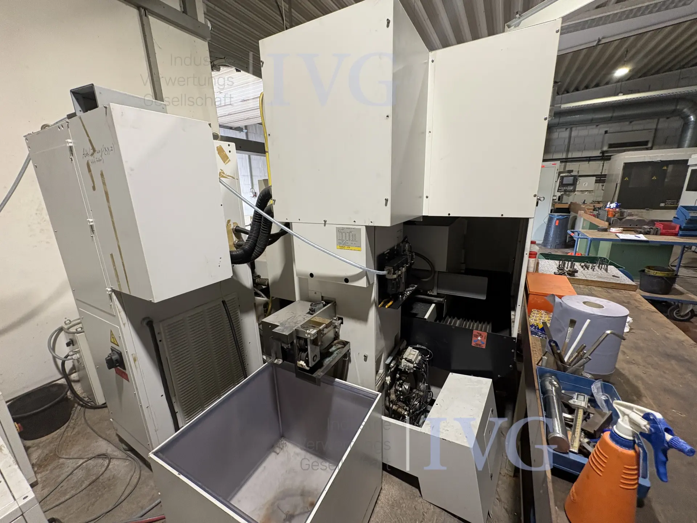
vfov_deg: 85.7
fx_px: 282
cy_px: 262
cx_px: 348
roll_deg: +0.7
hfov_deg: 102.1
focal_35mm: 14
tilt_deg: -15.5
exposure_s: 1/66
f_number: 2.2
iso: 250
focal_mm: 2.22
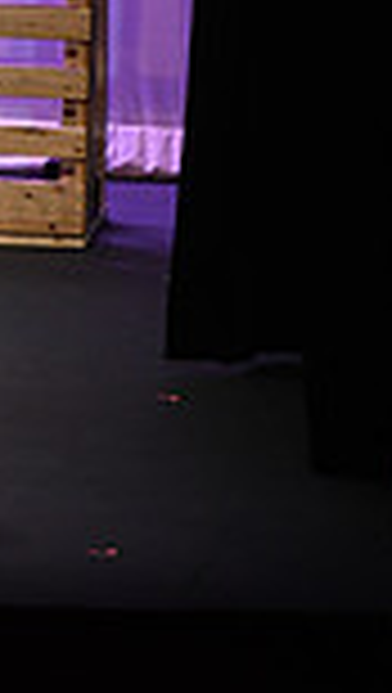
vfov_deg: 2.7
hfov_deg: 1.5
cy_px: 29
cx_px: -879
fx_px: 14532
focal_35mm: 789
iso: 4000
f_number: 4
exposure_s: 1/400
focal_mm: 200
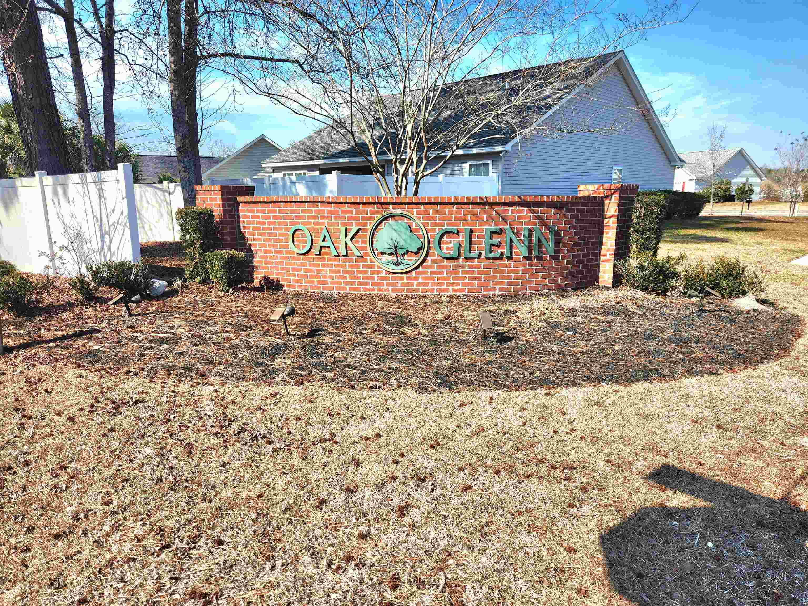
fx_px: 537
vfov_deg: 58.9
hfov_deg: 73.9
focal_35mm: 23
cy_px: 303
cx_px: 404
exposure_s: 1/1250
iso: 20
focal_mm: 5.4
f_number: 1.8
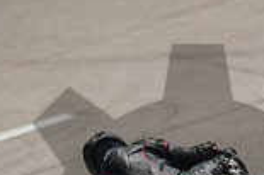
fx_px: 16497
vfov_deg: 0.6
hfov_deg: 0.9
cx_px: 198
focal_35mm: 2252
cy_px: 252
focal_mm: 400
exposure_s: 1/3200
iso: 640
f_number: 5.6
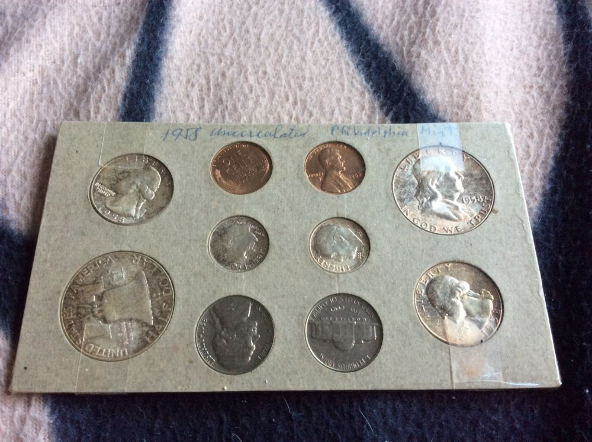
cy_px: 221
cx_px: 296
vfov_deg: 44.1
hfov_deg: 56.9
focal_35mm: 32
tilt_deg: -60.8
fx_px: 546
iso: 125
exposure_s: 1/24
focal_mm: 3.3
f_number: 2.4
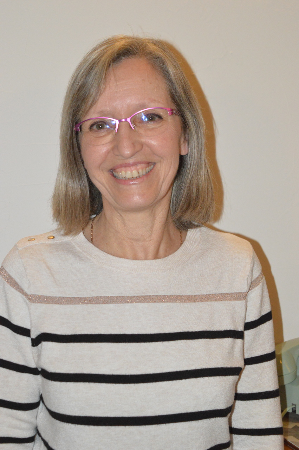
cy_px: 225
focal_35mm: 82
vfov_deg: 24.6
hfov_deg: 16.5
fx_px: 1030
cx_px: 150
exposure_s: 1/60
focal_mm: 55
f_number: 5.6
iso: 3200
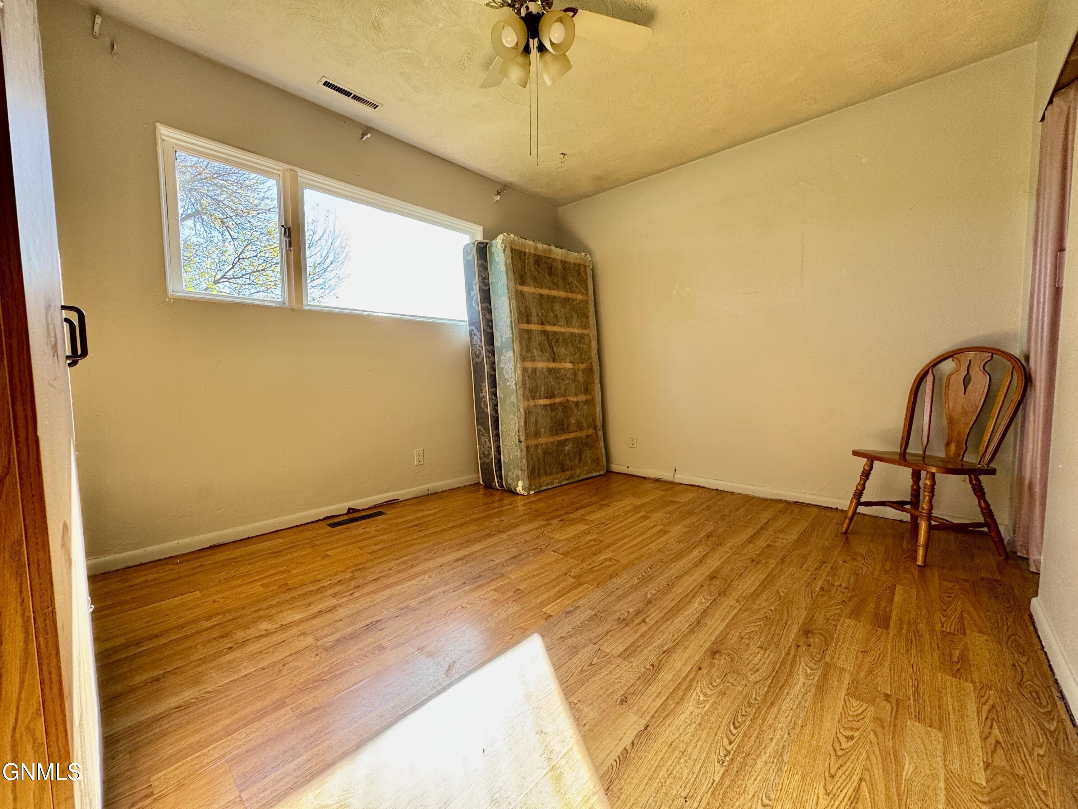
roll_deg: +0.2
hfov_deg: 102.1
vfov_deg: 85.7
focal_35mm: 14
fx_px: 436
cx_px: 539
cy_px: 404
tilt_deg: -5.0
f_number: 2.2
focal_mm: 2.22
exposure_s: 1/99
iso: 64
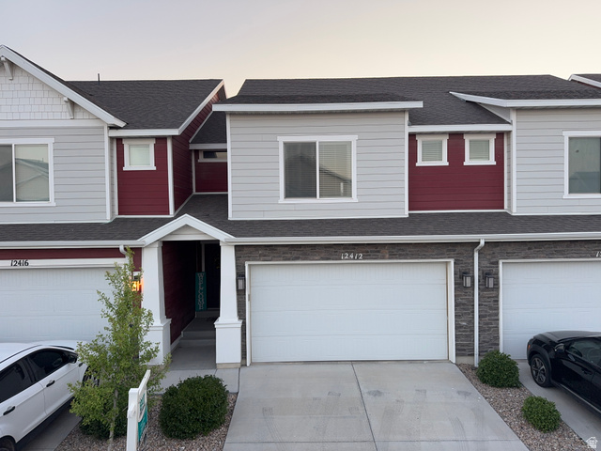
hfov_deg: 71.6
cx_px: 300
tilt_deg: -2.3
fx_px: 417
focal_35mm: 24
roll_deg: +0.6
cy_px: 226
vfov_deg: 56.8
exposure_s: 1/216
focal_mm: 6.76
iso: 80
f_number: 1.78
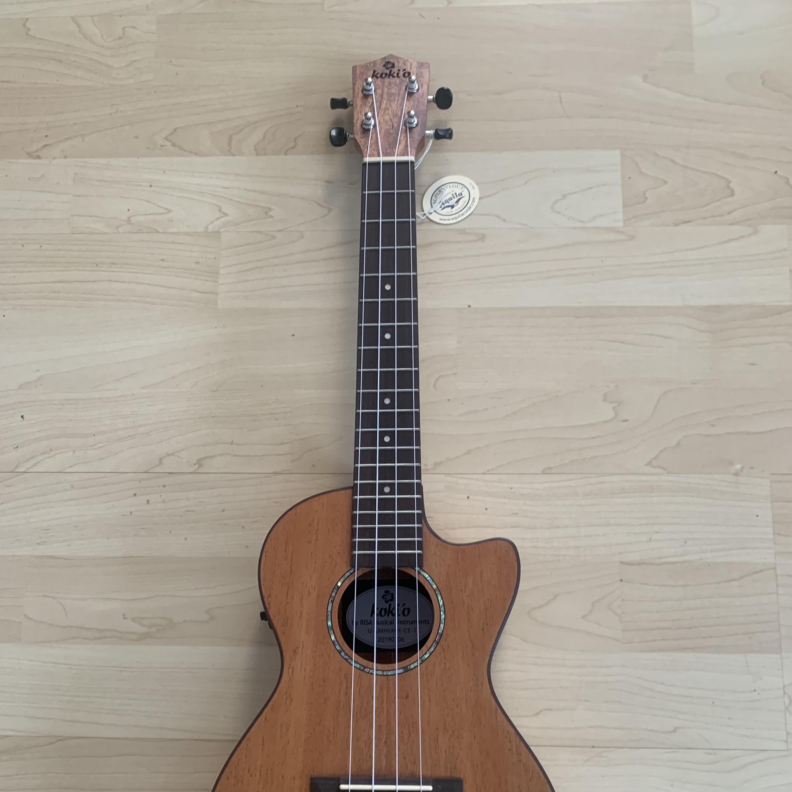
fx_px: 802
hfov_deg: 52.5
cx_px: 395
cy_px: 527
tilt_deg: -77.9
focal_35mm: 31
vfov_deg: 51.6
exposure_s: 1/60
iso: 125
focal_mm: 4.25
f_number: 1.8
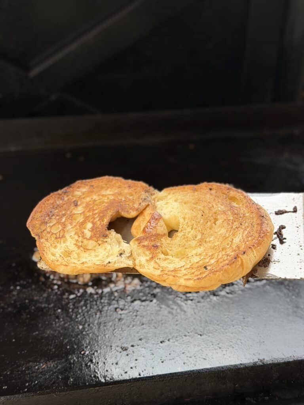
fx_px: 562
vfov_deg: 39.7
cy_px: 202
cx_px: 152
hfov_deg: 30.3
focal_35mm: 48
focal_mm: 6.76
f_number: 1.78
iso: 64
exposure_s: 1/1264
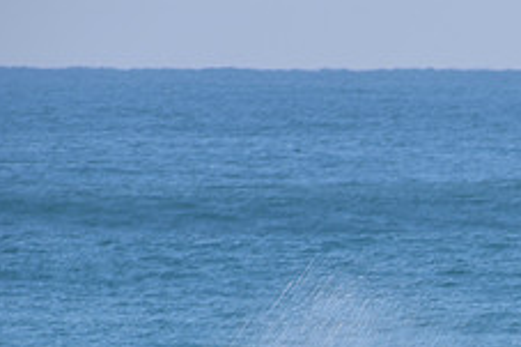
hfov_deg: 1.6
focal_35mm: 1278
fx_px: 18482
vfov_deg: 1.1
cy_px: 440
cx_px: 640
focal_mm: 500
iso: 31
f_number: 13
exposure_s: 1/13
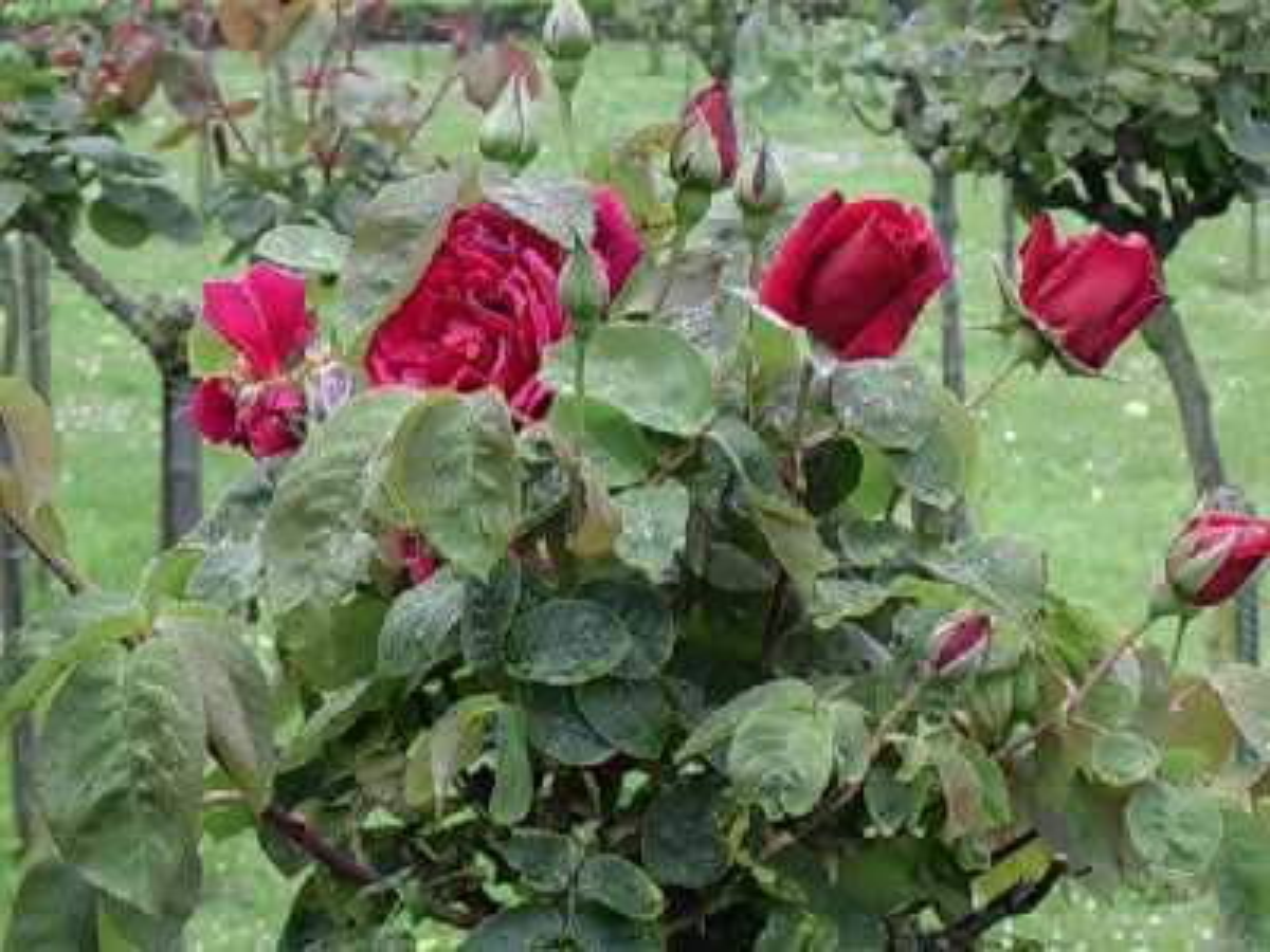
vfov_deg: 13.3
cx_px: 635
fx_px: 4072
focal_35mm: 111
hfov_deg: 17.7
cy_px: 476
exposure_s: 1/49.3
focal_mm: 16.8
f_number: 4.8
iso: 70
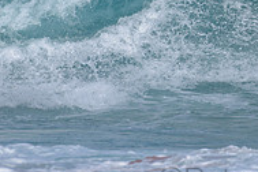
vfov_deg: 0.7
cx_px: 319
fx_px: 13515
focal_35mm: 1886
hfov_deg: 1.1
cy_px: -102
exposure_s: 1/2000
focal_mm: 500
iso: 140
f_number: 5.6
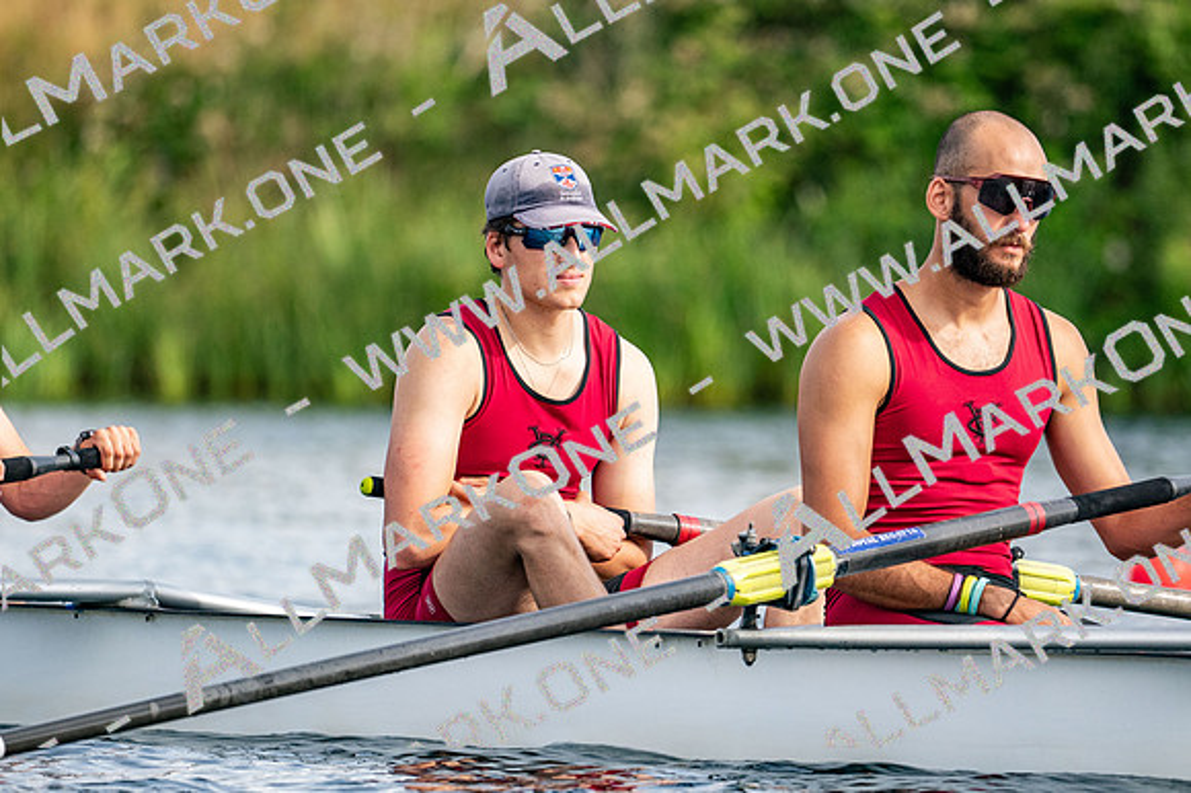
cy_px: 396
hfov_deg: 3.4
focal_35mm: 600
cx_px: 596
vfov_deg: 2.3
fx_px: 19838
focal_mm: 400
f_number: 4.5
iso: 500
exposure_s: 1/2500
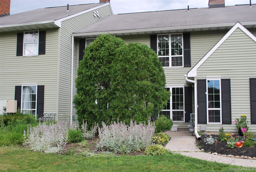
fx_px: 278
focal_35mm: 39
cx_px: 128
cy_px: 86
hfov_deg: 49.5
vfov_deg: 34.3
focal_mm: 26
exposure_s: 1/125
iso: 110
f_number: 5.6
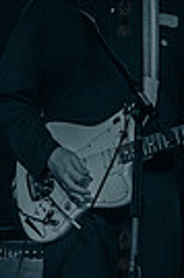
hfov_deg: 7.3
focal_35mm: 188
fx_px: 1445
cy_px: 133
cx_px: 124
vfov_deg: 11.0
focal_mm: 56
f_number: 3.2
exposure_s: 1/320
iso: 16000
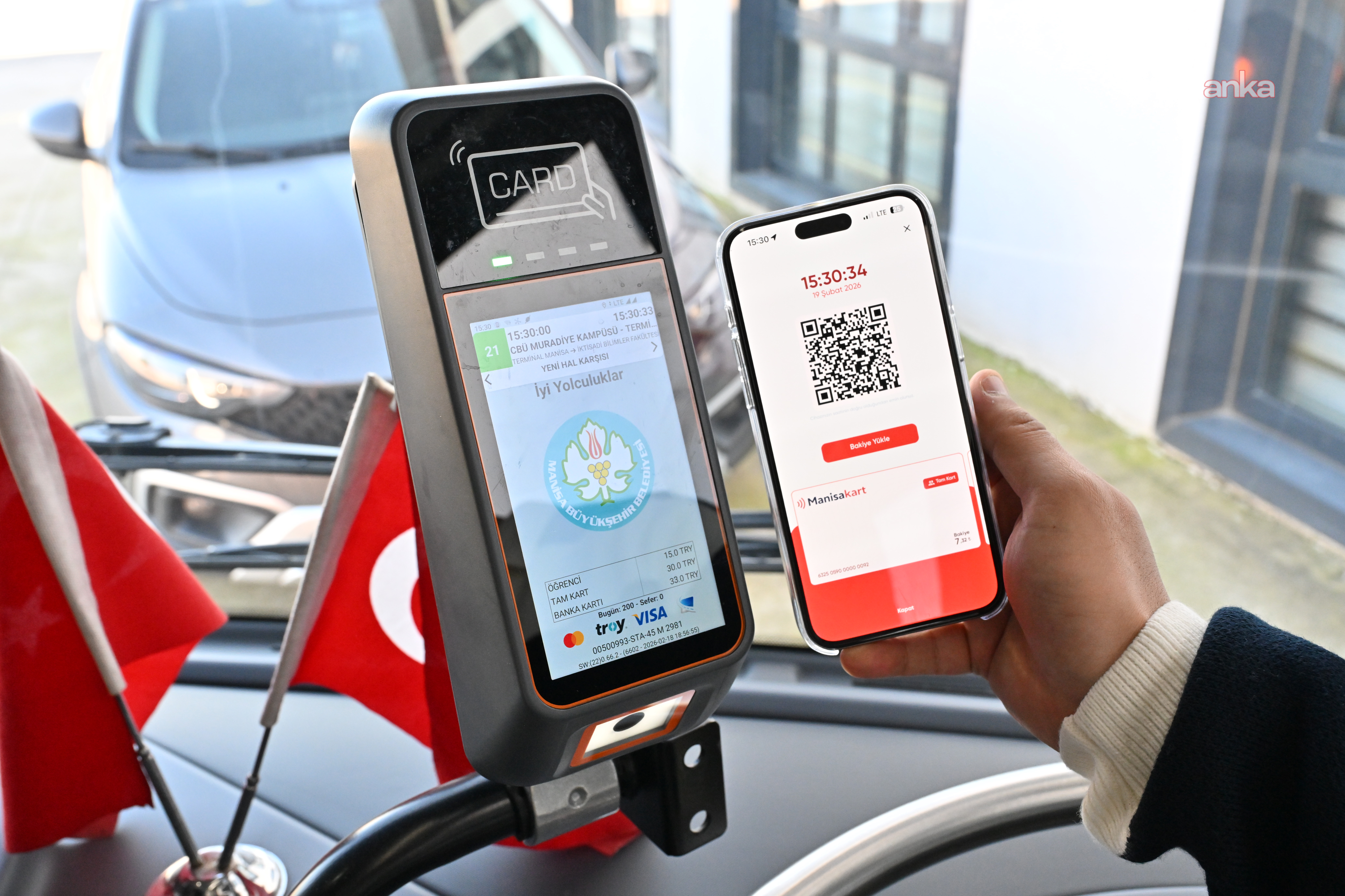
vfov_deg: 37.9
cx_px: 672
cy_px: 448
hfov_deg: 54.4
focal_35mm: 35
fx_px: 1308
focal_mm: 35
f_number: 9
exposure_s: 1/250
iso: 2500
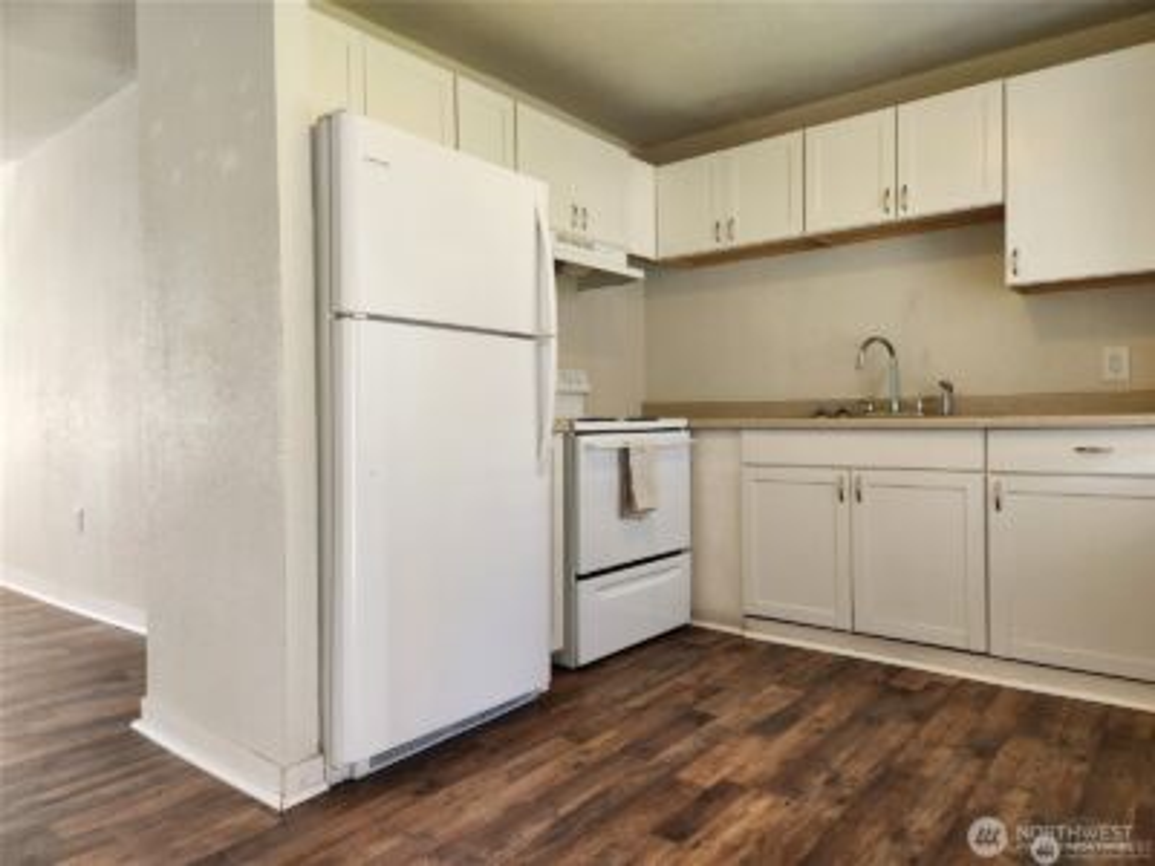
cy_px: 433
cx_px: 578
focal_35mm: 23
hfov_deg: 73.9
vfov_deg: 58.9
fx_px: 767
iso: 200
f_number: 1.8
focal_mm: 5.4
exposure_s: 1/180
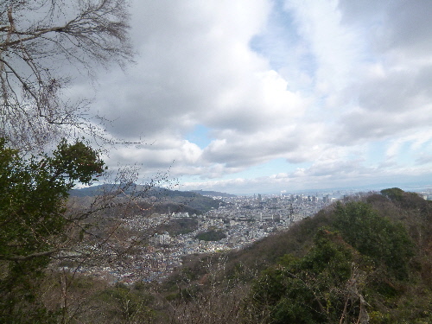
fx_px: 300
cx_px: 216
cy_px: 162
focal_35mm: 24
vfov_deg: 56.8
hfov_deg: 71.6
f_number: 2.5
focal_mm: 4.3
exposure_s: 1/1600
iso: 160
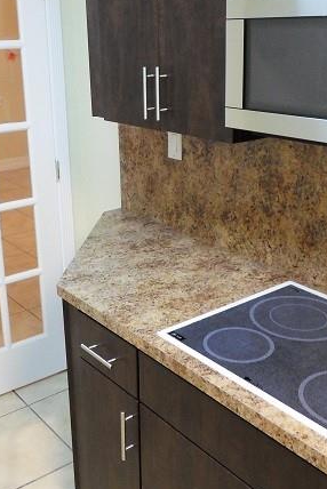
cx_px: 147
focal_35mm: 42
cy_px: 215
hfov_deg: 31.9
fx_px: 571
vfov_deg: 46.3
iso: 200
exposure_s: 1/15
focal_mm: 4.5
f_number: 2.5
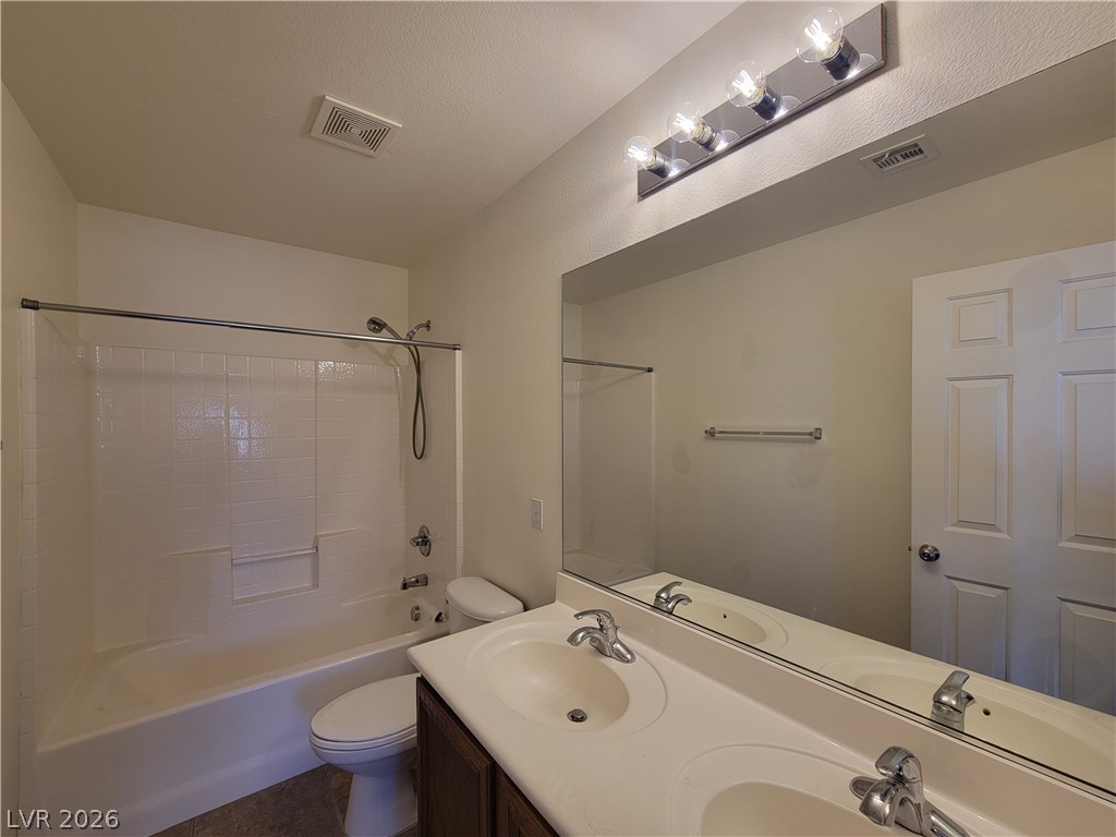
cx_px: 558
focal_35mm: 13
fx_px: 419
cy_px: 418
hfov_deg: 106.2
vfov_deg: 89.9
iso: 64
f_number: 2.2
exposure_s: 1/60
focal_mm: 2.2
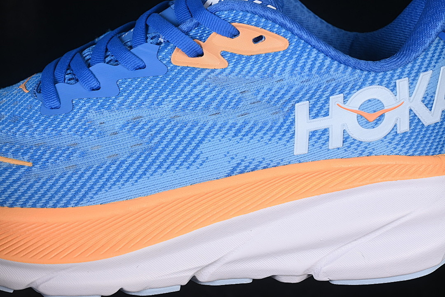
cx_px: 222
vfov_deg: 18.2
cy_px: 148
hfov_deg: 27.0
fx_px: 927
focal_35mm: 75
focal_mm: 50
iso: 160
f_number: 7.1
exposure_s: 1/80
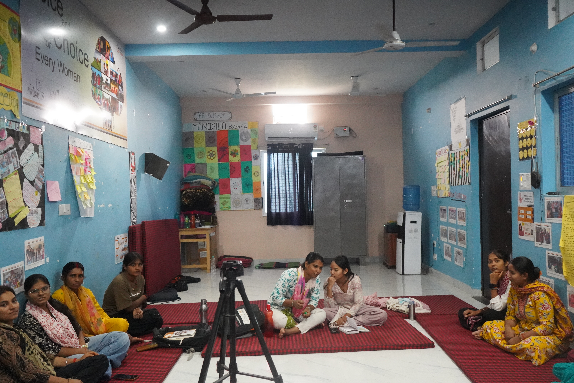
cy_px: 192
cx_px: 287
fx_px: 494
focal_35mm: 31
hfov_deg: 60.3
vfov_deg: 42.3
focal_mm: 31
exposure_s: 1/250
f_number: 4
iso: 16000
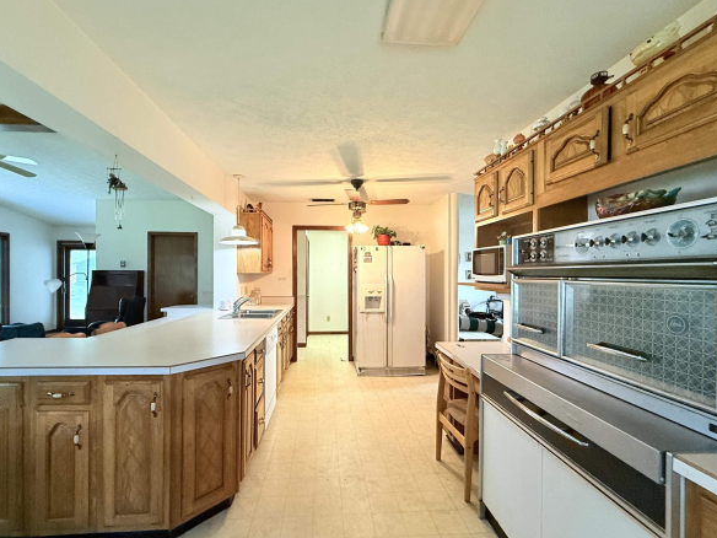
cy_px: 275
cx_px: 347
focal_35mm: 16
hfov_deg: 94.5
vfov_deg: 78.1
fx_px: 331
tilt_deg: +0.2
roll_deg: -0.2
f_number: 2.2
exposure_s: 1/60
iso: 400
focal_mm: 2.22
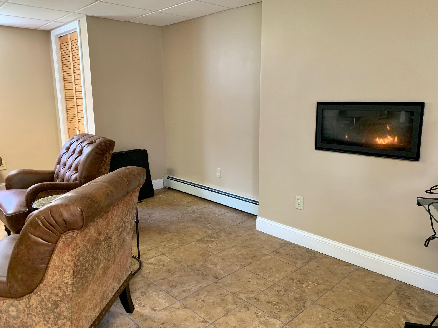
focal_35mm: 26
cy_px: 164
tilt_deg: -11.2
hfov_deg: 67.3
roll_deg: +0.1
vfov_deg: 53.1
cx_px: 219
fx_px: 329
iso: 320
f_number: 1.8
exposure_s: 1/60
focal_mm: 4.25
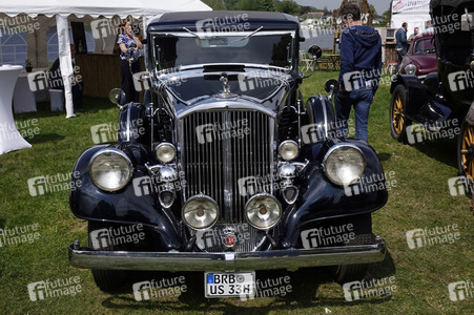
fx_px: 592
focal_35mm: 45
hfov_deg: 43.6
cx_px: 237
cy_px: 158
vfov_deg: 29.8
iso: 100
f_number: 6.3
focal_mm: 16.43
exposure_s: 1/640
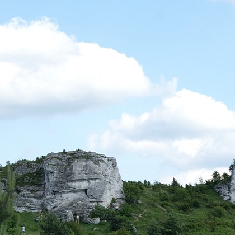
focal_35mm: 164
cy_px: 160
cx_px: 147
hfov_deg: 10.7
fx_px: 1260
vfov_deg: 10.6
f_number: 9
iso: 100
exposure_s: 1/125
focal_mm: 60
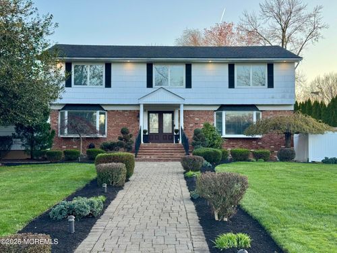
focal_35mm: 48
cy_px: 126
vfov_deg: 30.3
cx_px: 168
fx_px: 467
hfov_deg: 39.7
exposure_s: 1/256
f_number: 1.78
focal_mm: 6.76
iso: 64
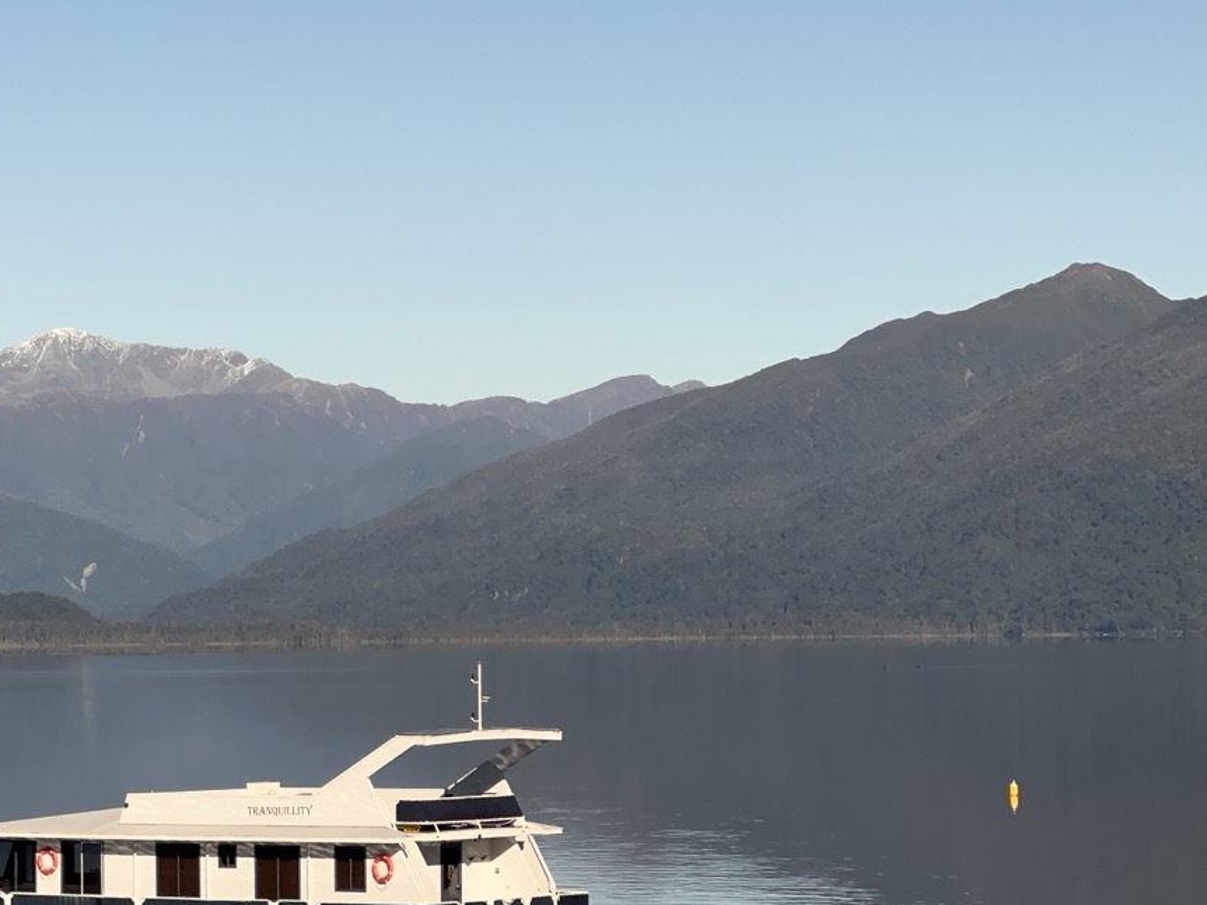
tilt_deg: +1.4
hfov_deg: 13.7
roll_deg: +0.4
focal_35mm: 143
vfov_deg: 10.4
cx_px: 143
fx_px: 4985
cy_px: 472
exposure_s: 1/763
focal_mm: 9
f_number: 2.8
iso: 32
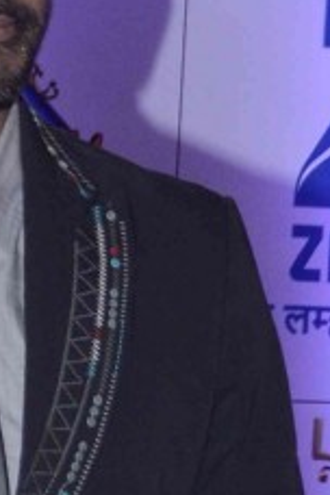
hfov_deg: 5.5
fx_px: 3400
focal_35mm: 247
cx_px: 43
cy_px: 860
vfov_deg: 8.1
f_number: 4
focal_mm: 25
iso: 800
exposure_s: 1/200
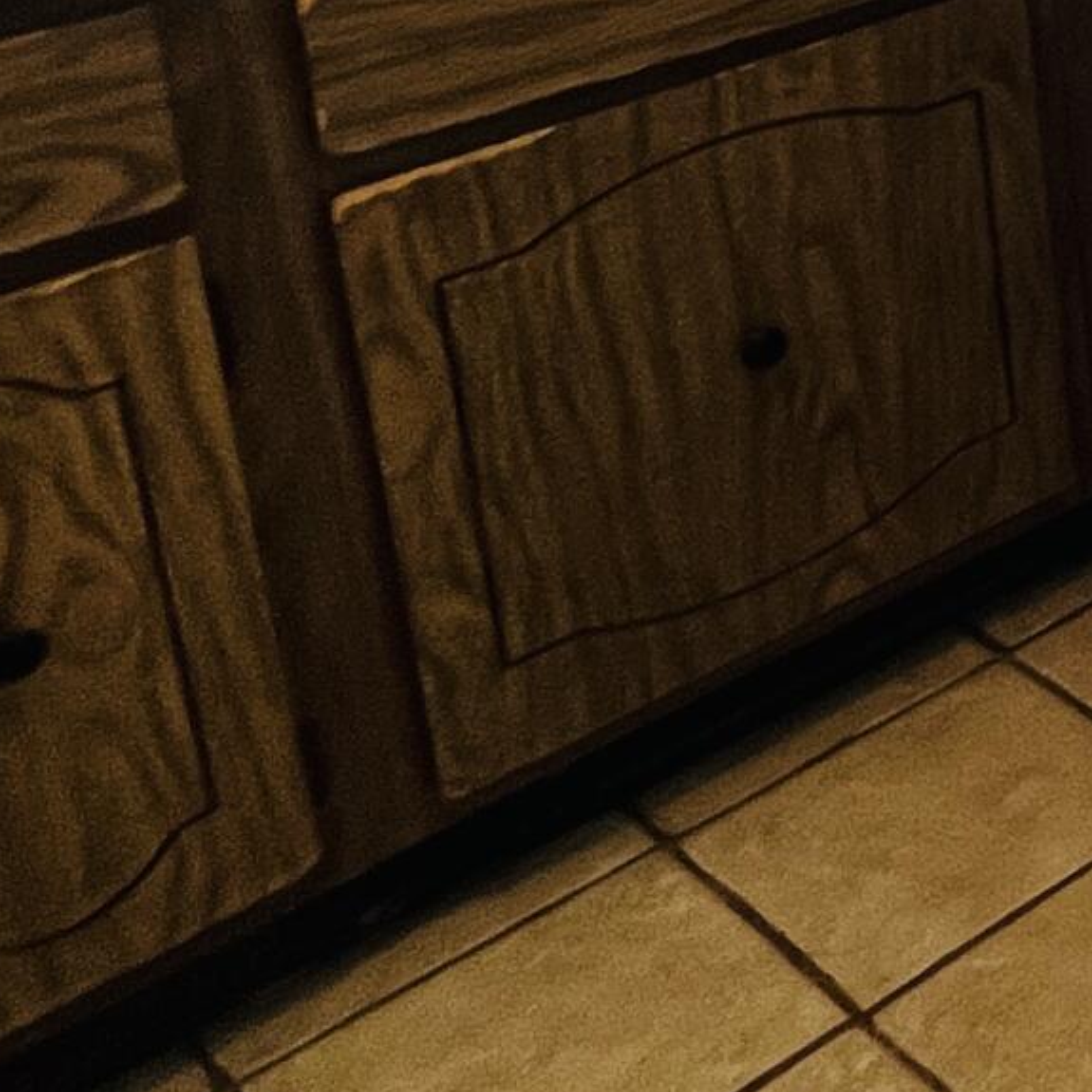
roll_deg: -1.1
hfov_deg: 19.3
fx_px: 2141
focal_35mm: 60
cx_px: 2089
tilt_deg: -15.4
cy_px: -296
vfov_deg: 25.1
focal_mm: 1.57
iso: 200
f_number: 1.8
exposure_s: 1/120
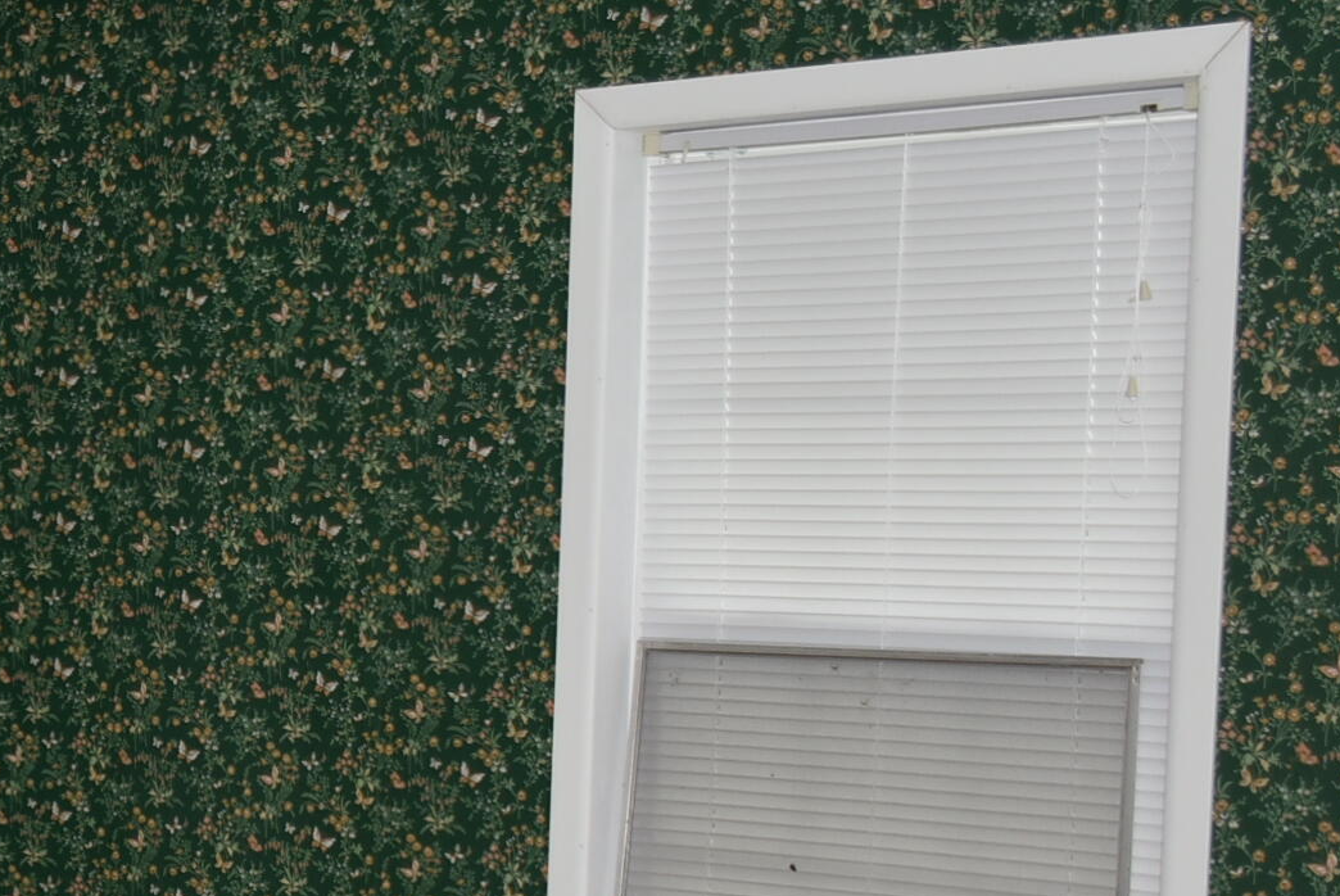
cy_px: 709
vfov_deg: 15.8
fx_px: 3204
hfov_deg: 21.2
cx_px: -462
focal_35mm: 86
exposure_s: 1/60
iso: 250
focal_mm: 20
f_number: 3.5
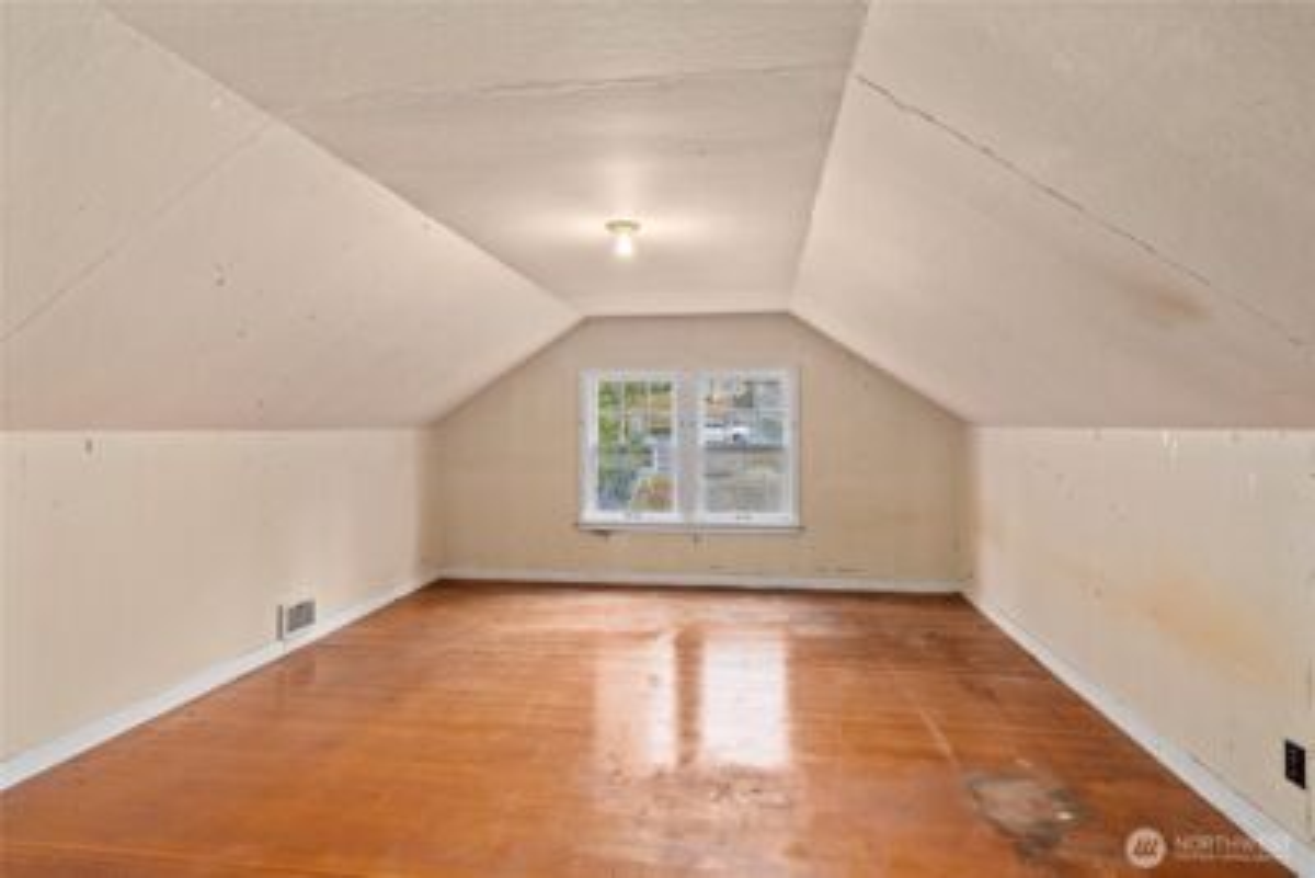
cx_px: 658
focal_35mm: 19
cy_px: 439
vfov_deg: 64.6
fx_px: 694
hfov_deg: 86.9
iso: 320
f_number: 9
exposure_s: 1/2
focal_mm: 19
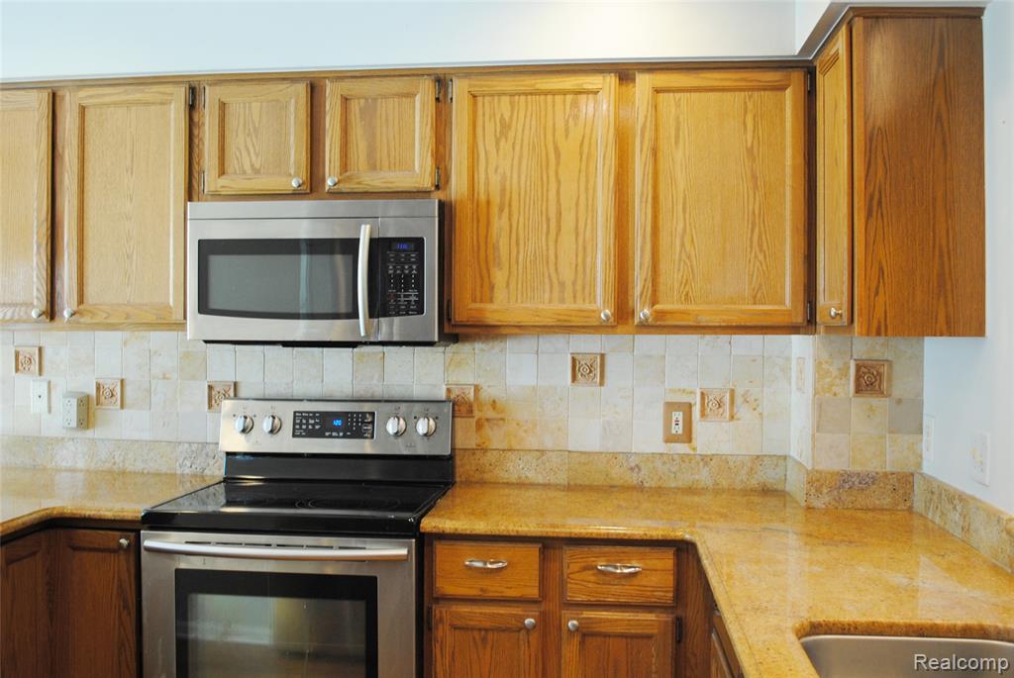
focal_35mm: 30
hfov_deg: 61.9
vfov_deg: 43.7
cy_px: 339
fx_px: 846
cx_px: 507
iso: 250
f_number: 3.8
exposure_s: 1/30
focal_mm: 20
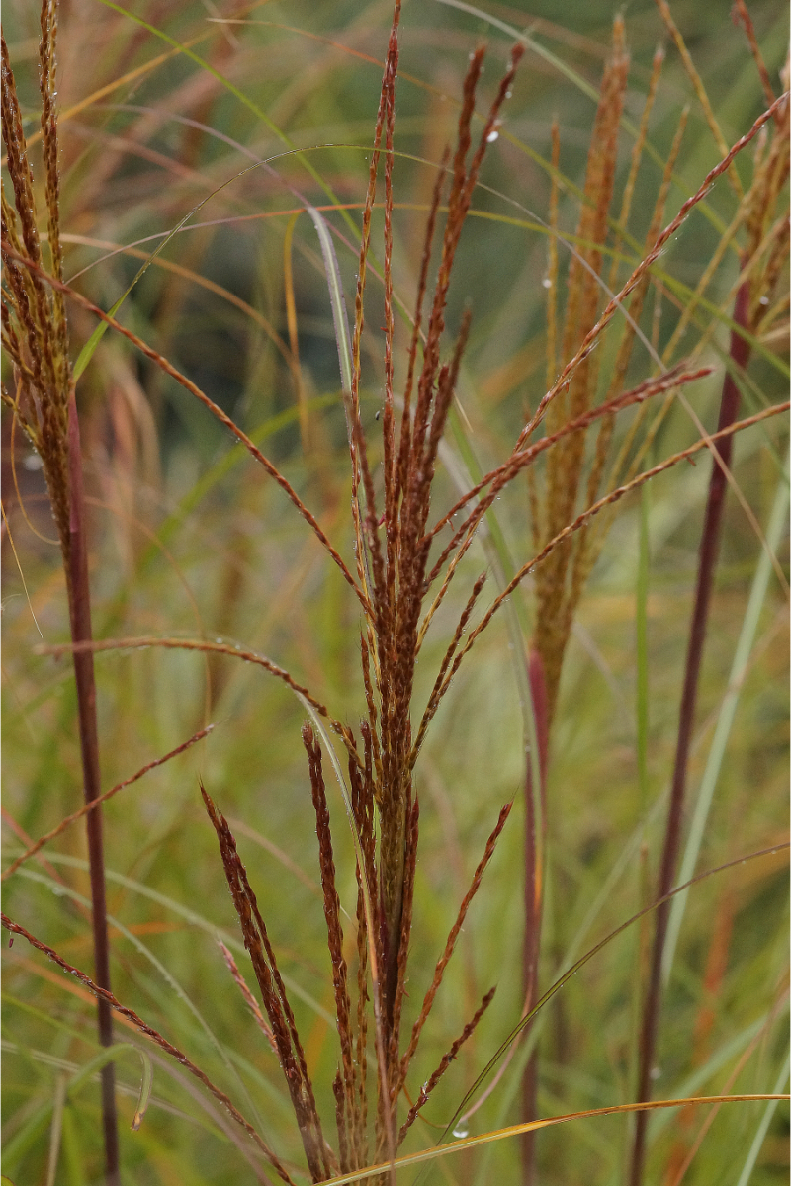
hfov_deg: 9.1
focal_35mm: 150
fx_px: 4943
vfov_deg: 13.7
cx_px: 396
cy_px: 593
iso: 1250
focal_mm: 100
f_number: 6.3
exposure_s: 1/160
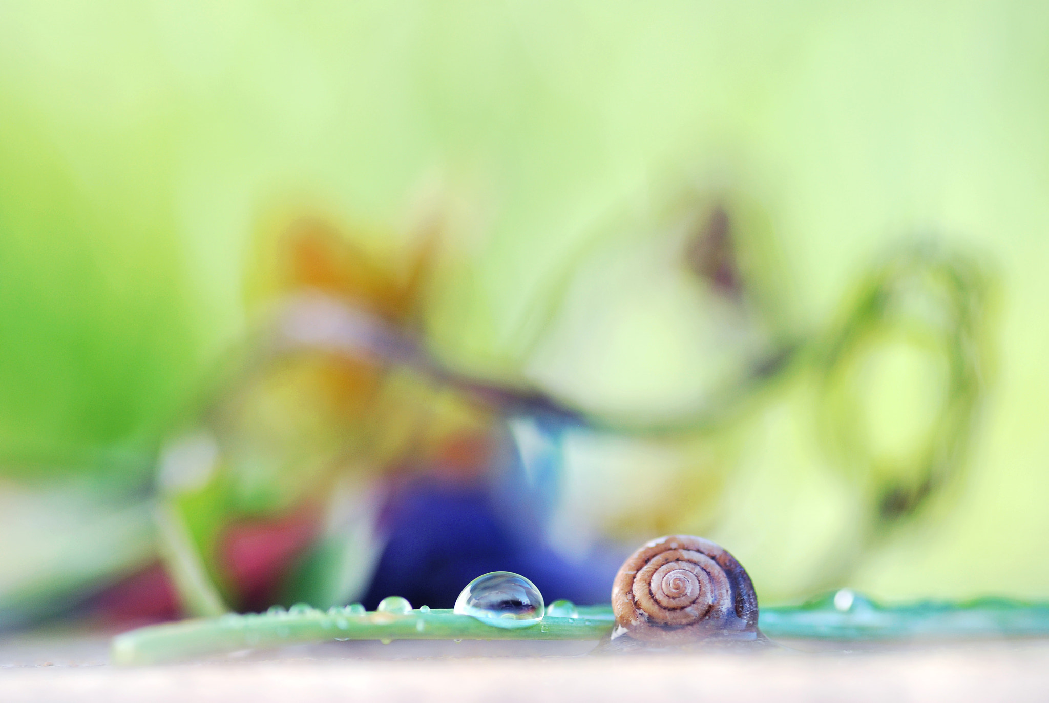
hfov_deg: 13.0
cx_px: 524
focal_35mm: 158
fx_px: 4595
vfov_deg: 8.7
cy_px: 352
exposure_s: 1/125
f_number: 3.5
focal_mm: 105
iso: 200
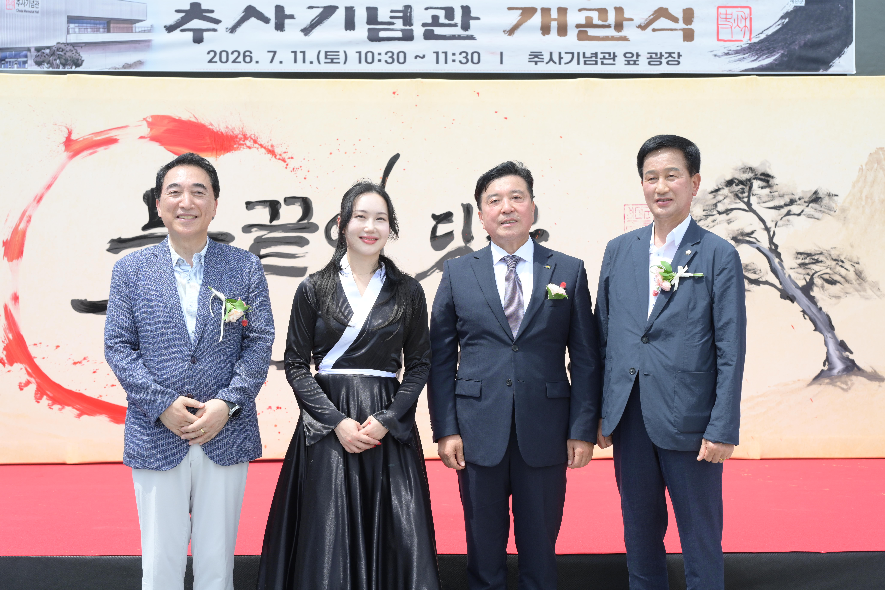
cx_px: 442
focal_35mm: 48
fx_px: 1180
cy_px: 295
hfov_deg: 41.1
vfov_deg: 28.1
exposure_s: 1/1250
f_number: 5
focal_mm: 48
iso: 640
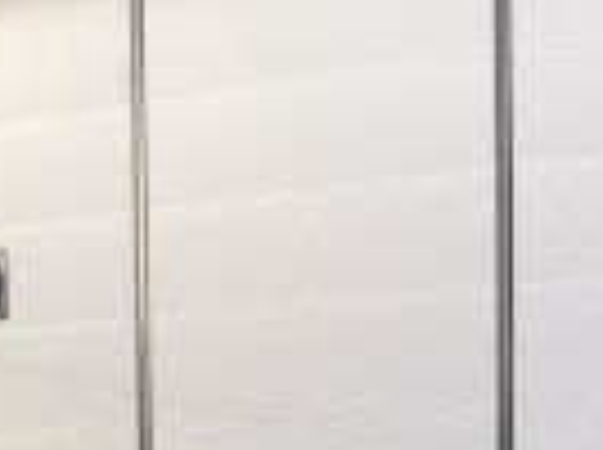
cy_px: 875
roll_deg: -0.8
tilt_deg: -4.5
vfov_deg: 9.8
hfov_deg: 13.0
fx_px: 2452
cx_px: 999
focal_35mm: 141
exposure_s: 1/450
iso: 25
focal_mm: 4.15
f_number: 2.2
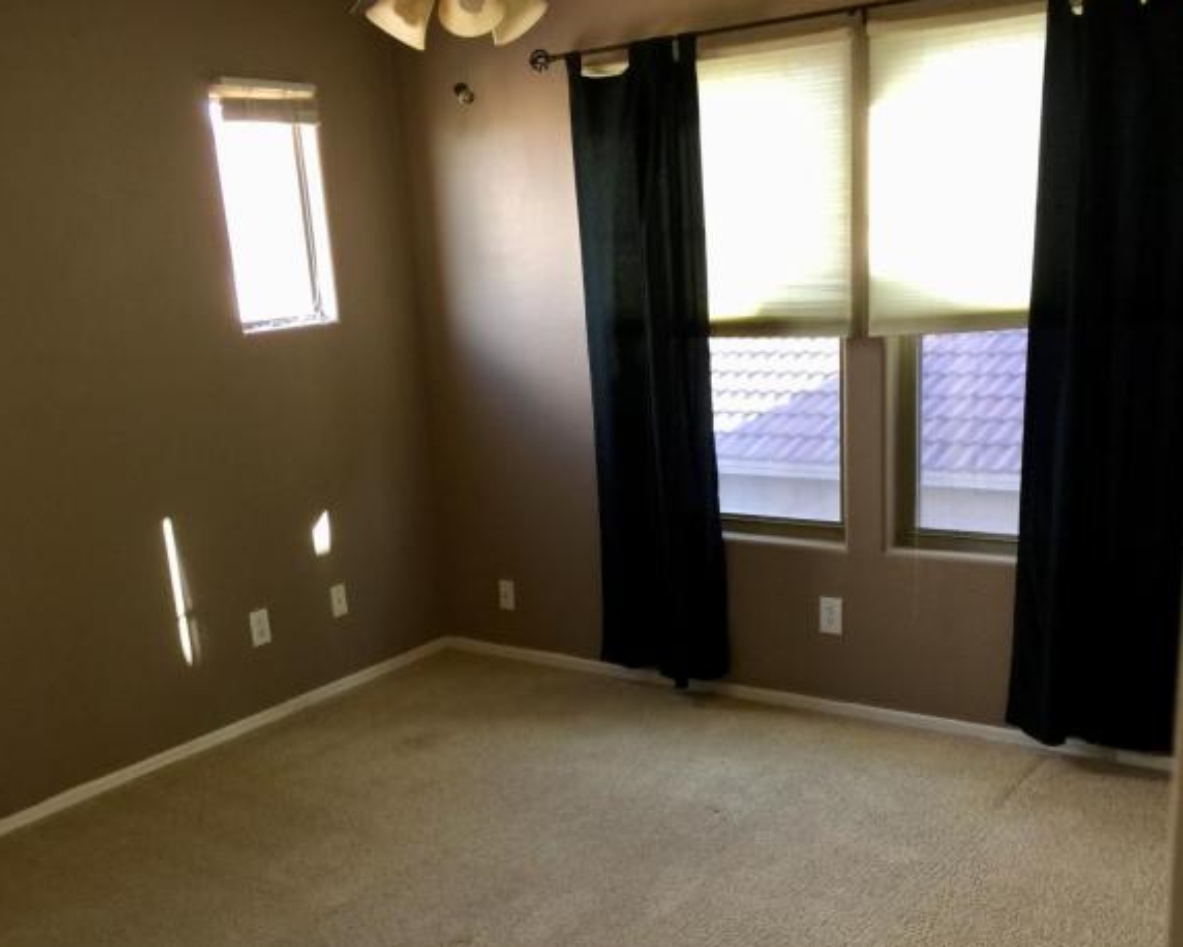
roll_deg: +4.1
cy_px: 645
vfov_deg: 38.6
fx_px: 1331
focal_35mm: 38
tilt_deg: -18.5
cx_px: 589
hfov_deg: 47.9
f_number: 2.2
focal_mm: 4.15
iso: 32
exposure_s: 1/15
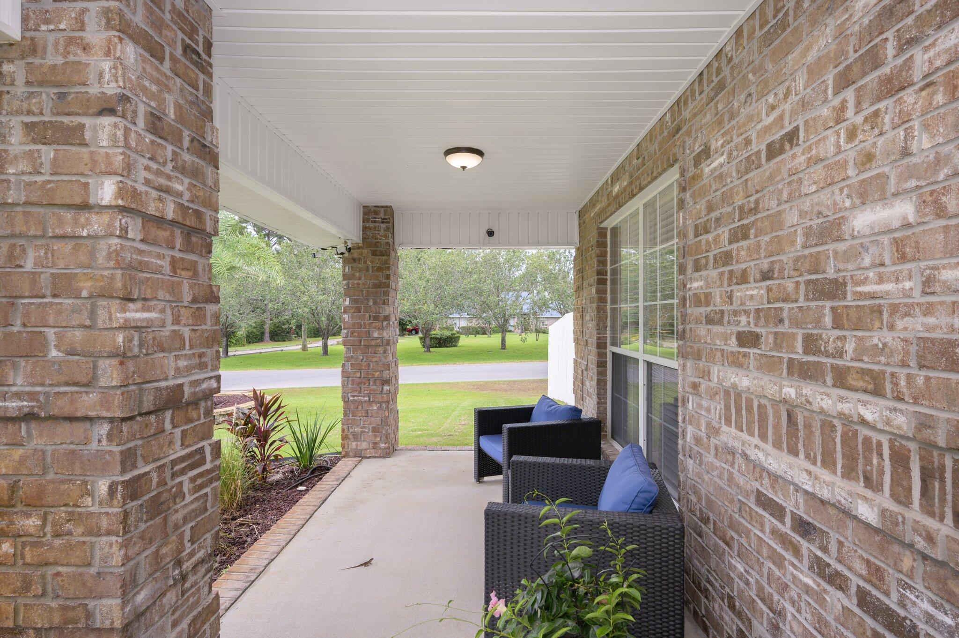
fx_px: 492
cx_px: 480
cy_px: 319
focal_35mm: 18
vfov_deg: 65.9
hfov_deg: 88.5
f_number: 9
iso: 100
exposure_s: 1/125
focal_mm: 18.5
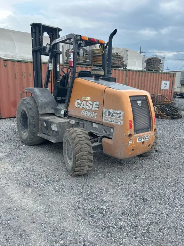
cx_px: 90
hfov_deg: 51.3
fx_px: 191
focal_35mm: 27
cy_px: 125
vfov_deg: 65.3
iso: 50
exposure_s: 1/1575
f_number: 1.5
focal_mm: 5.7
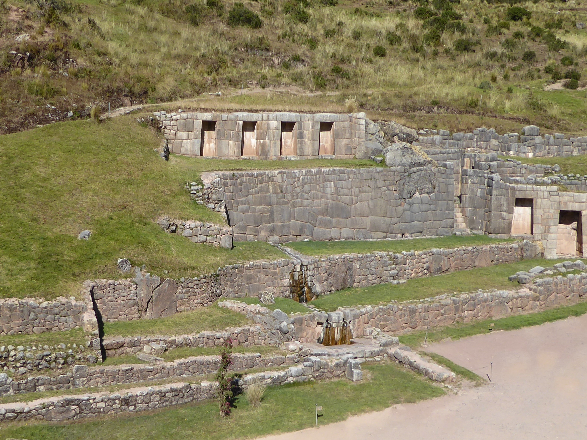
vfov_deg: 28.0
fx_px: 882
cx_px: 240
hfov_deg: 36.7
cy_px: 245
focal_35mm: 52
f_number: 3.5
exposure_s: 1/800
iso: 80
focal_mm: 5
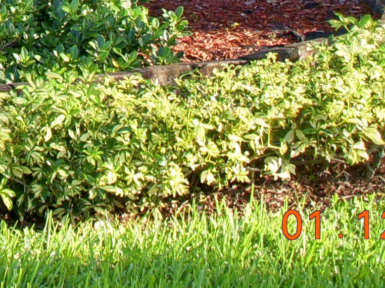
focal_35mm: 133
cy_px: -175
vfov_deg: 10.7
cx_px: -96
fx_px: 1479
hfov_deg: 14.3
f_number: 3.3
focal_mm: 6.3
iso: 100
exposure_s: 1/125
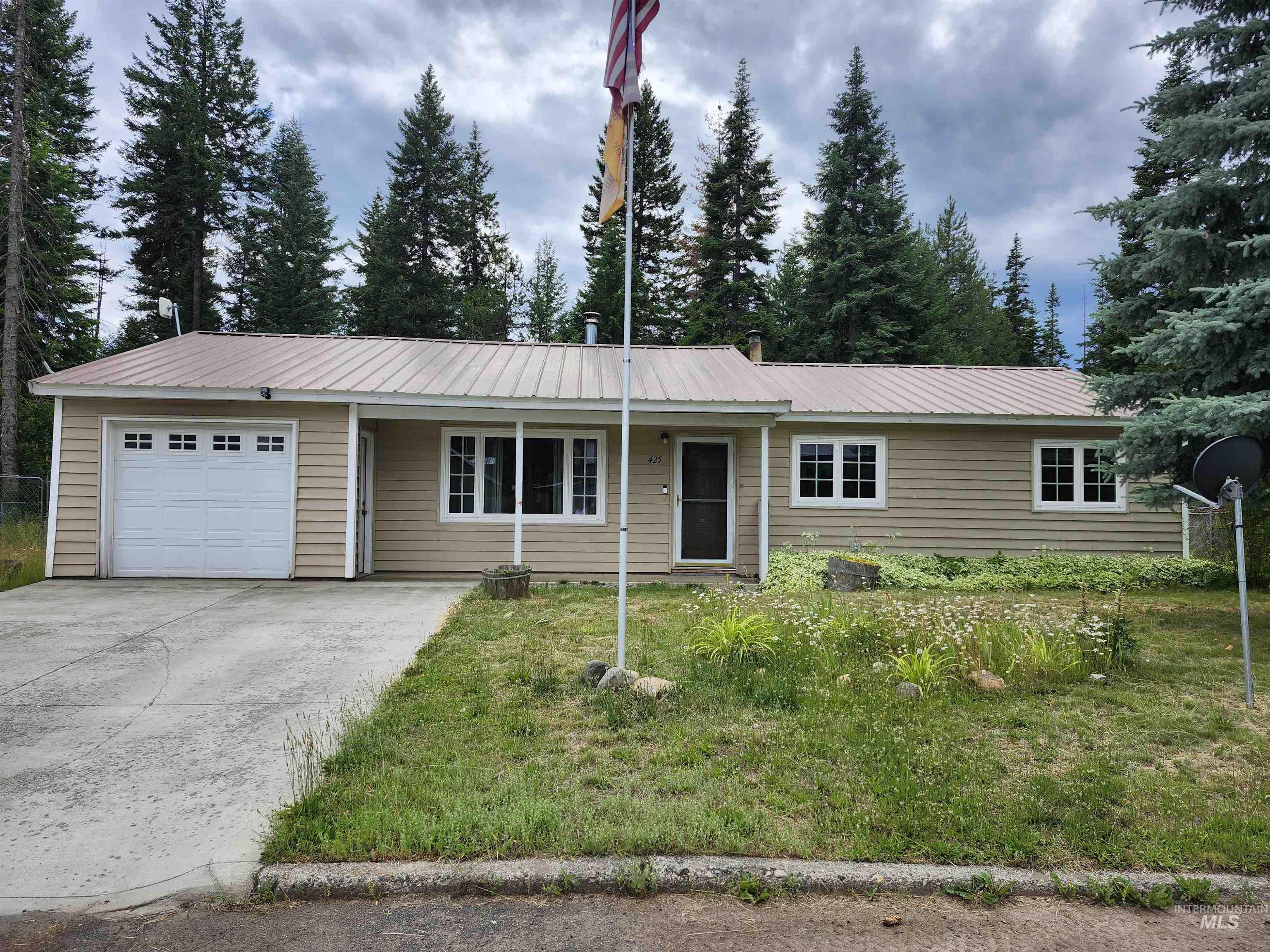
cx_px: 635
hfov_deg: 73.9
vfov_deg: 58.9
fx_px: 844
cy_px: 476
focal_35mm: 23
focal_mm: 5.54
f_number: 1.8
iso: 25
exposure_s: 1/1232
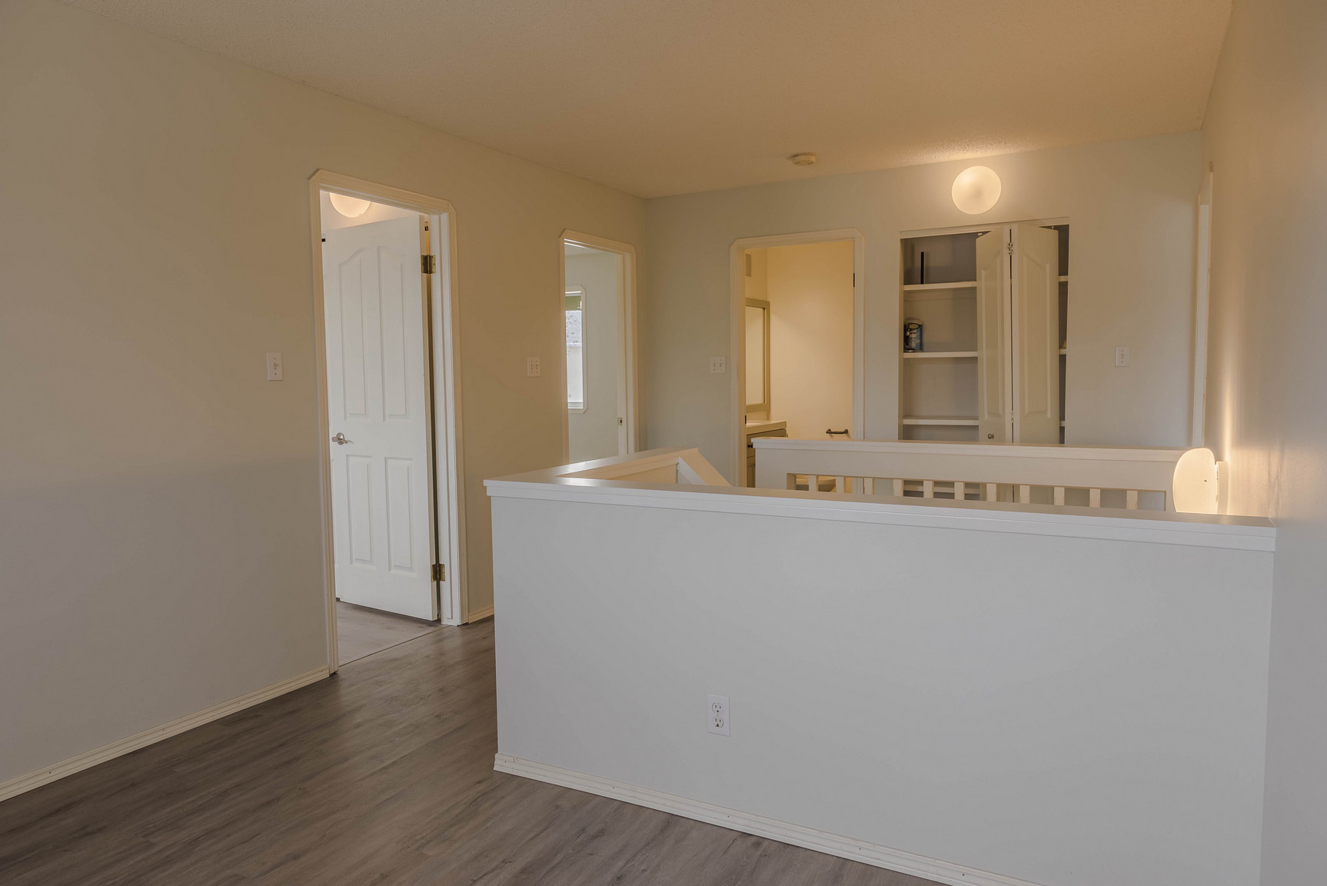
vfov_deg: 53.2
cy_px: 443
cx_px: 664
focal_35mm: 24
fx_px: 885
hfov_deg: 73.7
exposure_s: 1/250
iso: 320
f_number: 8
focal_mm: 24
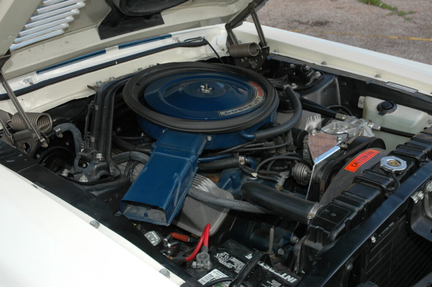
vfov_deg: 30.8
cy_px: 144
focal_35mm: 44
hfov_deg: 45.0
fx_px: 522
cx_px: 216
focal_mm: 29
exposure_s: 1/125
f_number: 5.6
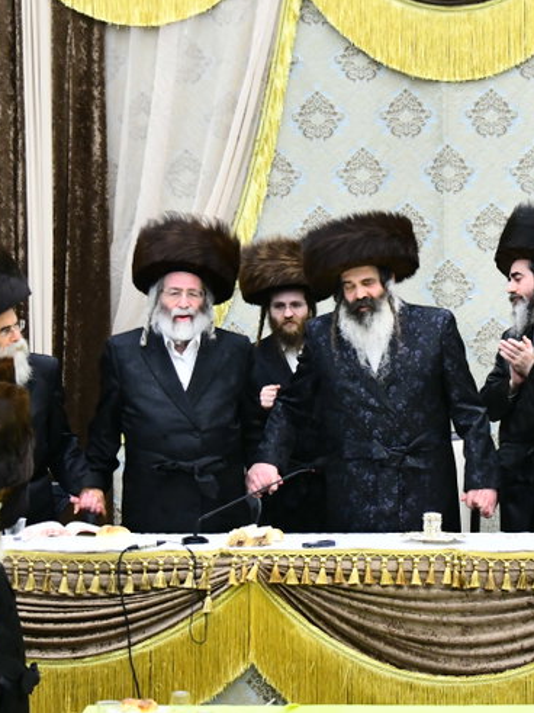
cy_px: 223
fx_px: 3498
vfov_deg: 11.6
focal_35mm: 170
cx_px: 390
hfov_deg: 8.7
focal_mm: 62
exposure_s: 1/160
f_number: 5.6
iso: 2000
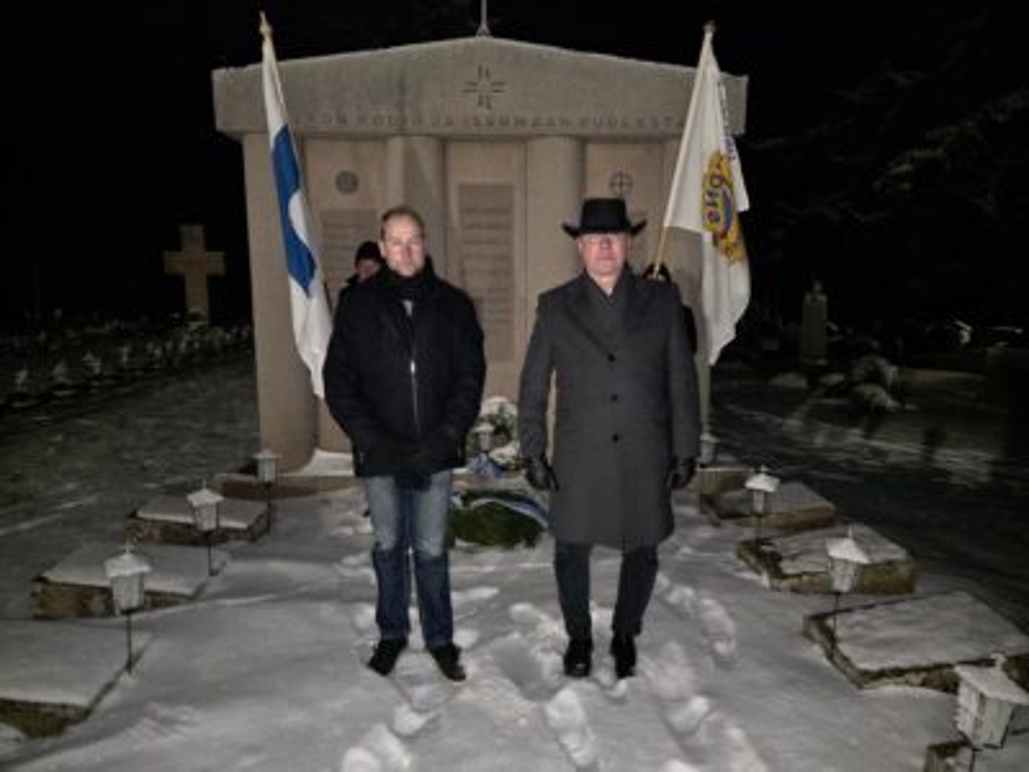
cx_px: 514
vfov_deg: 58.9
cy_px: 386
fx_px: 684
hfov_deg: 73.9
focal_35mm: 23
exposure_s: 1/8
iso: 8000
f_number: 1.7
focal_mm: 6.3
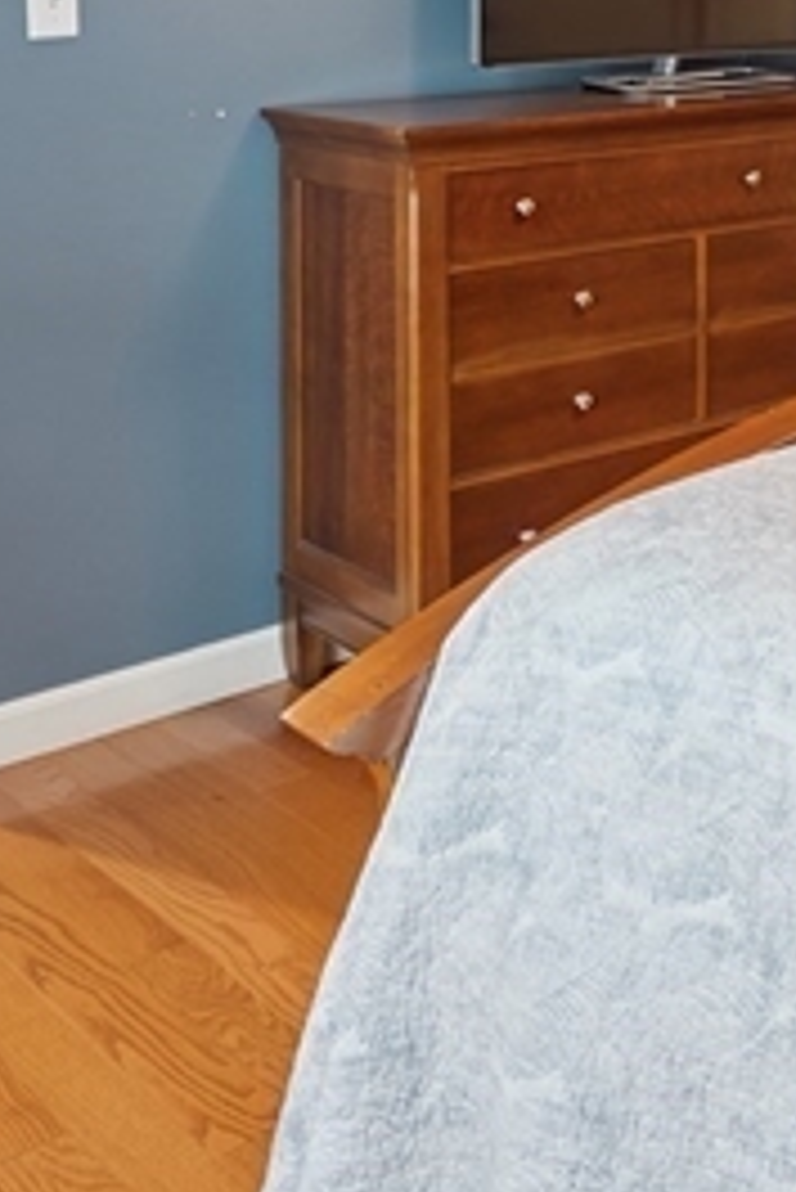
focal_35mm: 58
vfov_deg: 31.2
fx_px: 1921
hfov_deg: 21.2
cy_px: -70
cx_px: 1043
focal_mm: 15
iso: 400
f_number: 8
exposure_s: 1/13
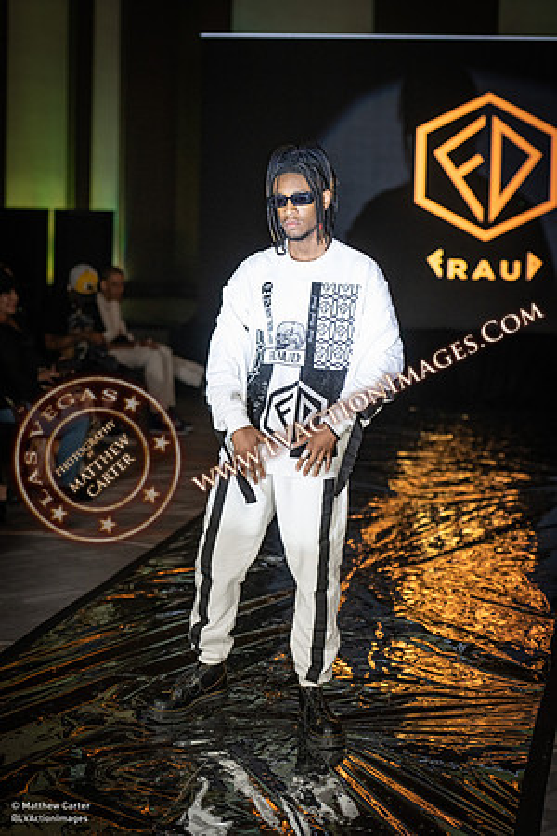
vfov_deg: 23.9
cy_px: 418
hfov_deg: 16.1
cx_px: 278
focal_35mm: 85
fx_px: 1973
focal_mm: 85
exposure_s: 1/640
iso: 1600
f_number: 2.8
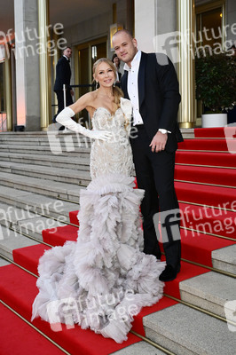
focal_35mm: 36
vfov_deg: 53.2
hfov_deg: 36.8
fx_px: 355
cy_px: 178
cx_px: 118
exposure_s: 1/200
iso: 3200
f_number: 5.6
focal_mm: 36
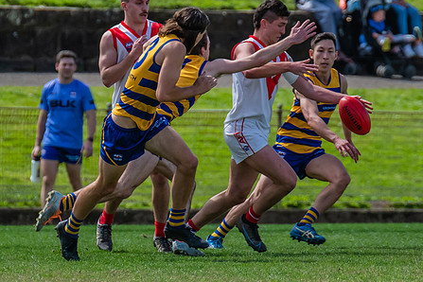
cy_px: 153
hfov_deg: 1.9
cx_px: 193
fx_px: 12701
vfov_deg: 1.3
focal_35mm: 1081
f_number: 6.3
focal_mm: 420
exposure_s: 1/2000
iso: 800
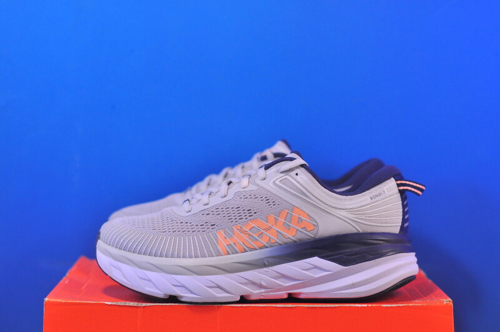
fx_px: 1040
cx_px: 250
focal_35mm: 75
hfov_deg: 27.0
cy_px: 166
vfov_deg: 18.1
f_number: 2.5
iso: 250
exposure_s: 1/320
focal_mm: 50
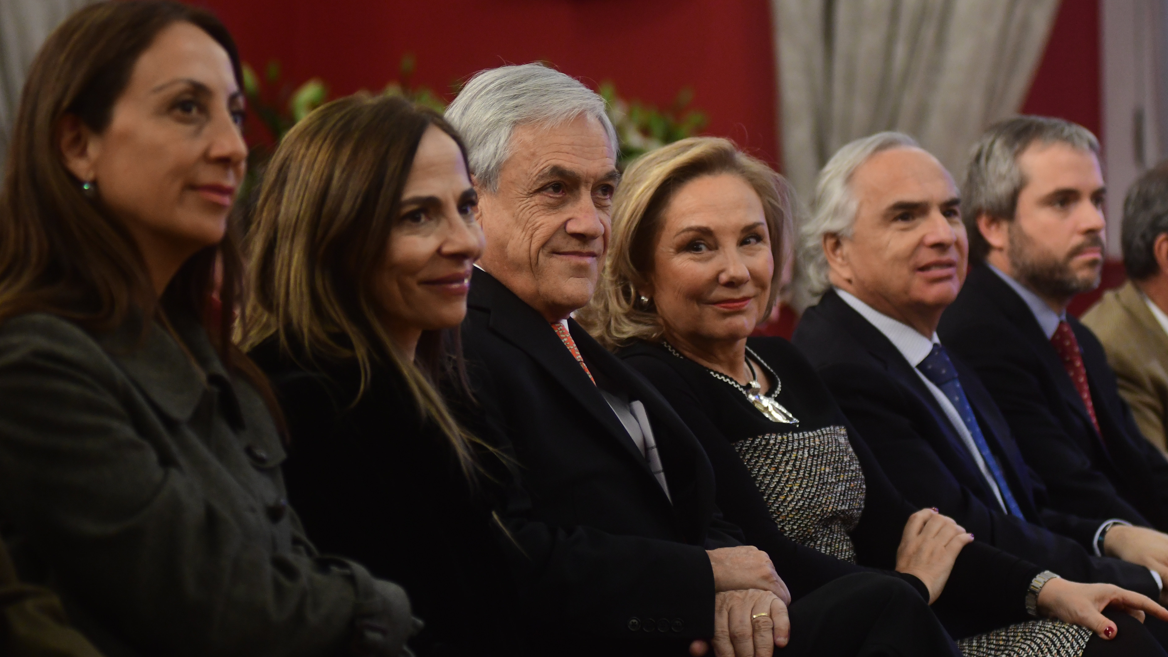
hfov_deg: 17.0
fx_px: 3902
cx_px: 585
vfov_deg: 9.6
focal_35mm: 126
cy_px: 289
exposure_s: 1/250
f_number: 2.8
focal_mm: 80
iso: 2000
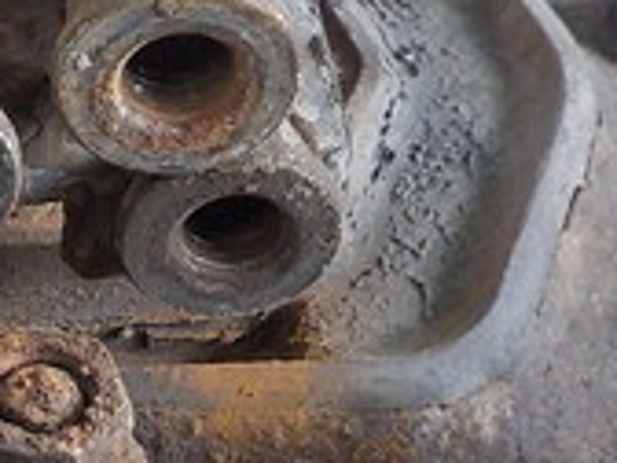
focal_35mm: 114
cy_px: 224
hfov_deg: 16.7
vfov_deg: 13.0
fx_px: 2032
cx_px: -59
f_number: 3.3
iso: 400
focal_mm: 4.1
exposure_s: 1/25
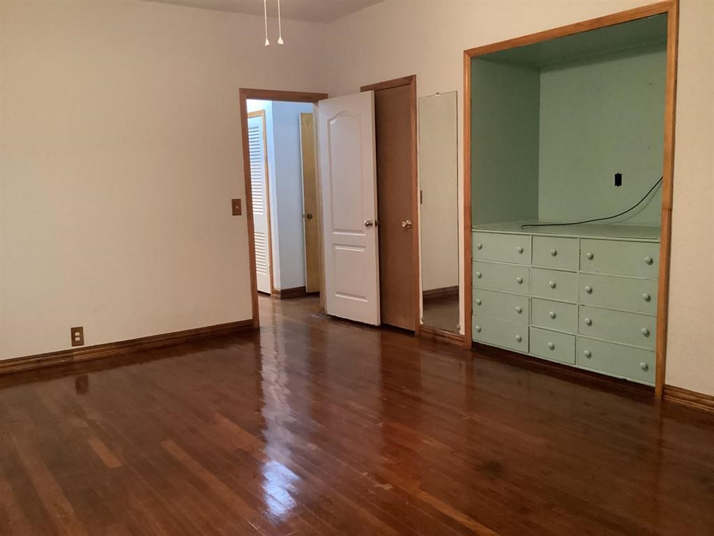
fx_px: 639
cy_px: 268
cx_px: 357
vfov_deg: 45.4
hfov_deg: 58.4
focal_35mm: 31
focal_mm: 3.3
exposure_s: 1/24
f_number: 2.4
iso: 640
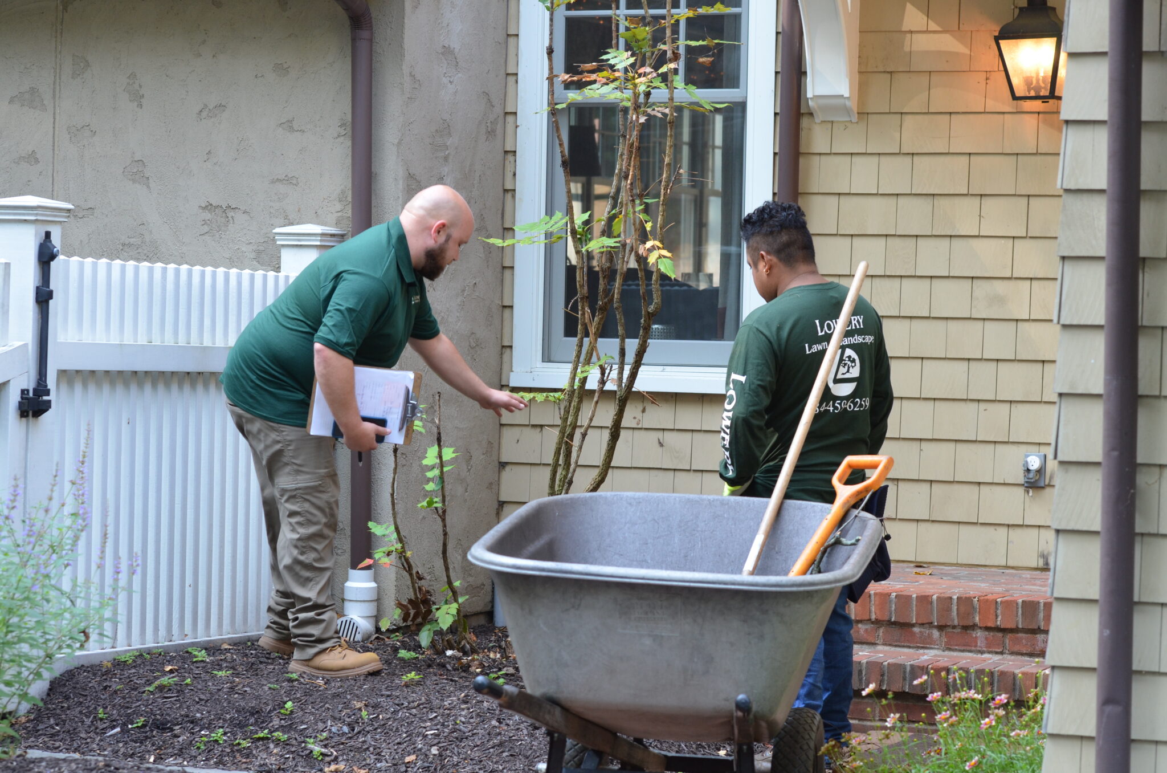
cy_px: 386
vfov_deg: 13.0
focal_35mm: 105
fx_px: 3396
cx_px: 584
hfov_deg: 19.5
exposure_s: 1/100
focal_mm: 70
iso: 400
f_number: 5
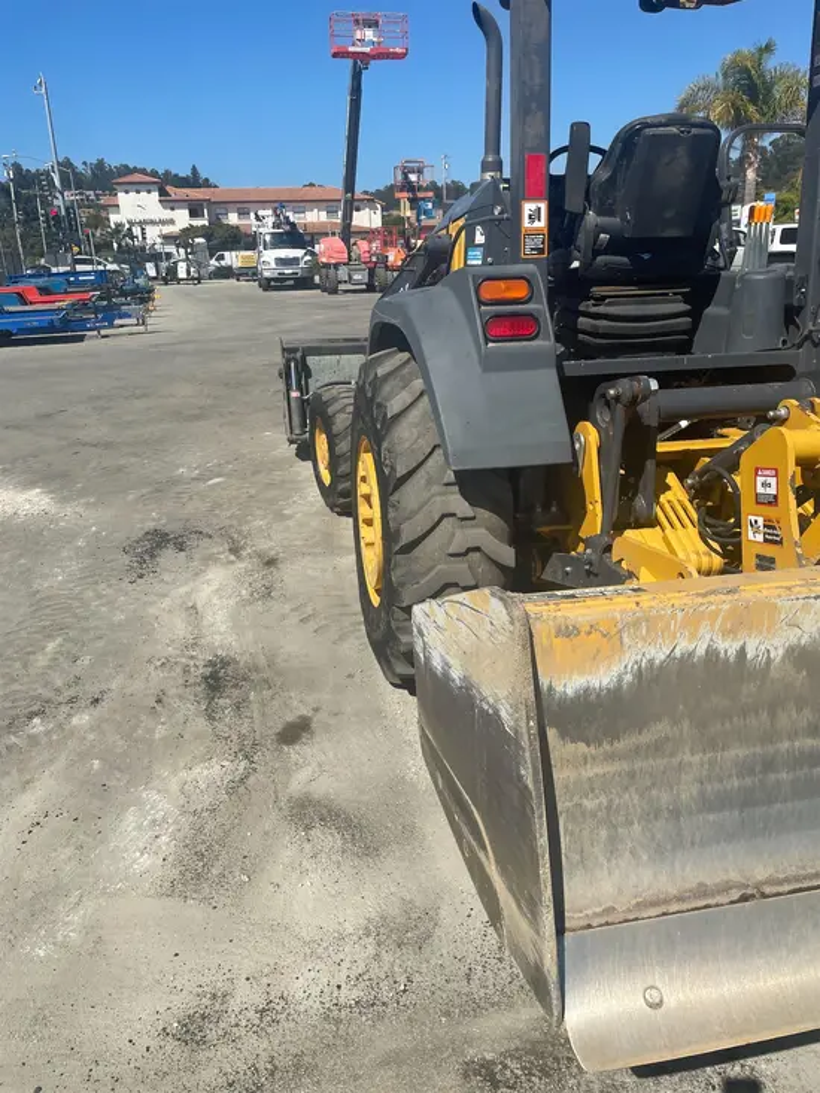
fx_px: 821
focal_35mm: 26
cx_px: 410
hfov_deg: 53.1
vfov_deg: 67.3
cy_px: 546
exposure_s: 1/4132
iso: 32
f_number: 1.6
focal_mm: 4.2
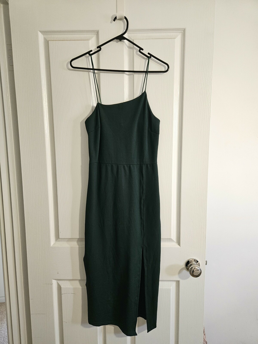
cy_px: 172
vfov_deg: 73.9
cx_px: 129
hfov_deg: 58.9
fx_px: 229
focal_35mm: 23
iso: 640
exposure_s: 1/100
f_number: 1.8
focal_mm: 5.4
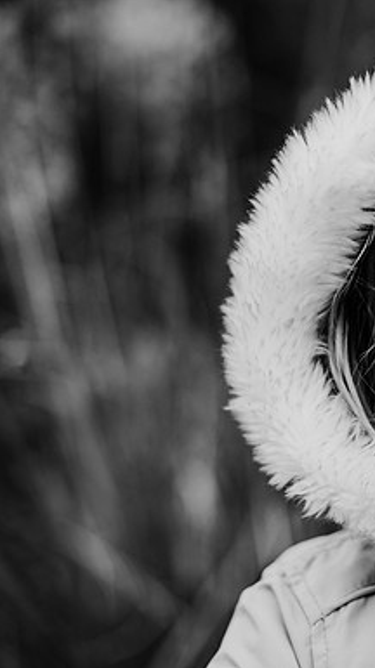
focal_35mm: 79
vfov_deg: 26.9
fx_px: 1399
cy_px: 334
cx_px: 460
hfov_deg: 14.7
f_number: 2.2
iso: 320
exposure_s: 1/800
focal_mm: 50
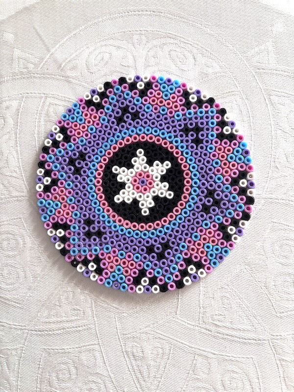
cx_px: 147
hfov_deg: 53.1
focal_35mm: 26
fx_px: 294
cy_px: 196
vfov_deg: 67.3
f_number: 1.6
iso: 500
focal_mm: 5.96
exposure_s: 1/60
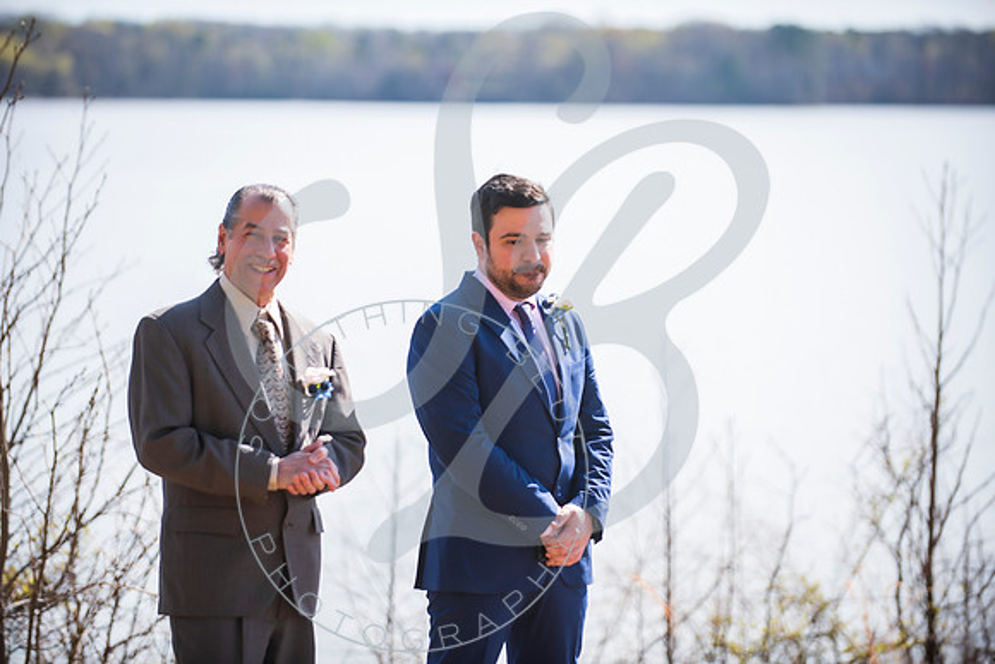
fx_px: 3732
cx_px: 498
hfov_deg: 15.2
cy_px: 332
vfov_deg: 10.2
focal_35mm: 135
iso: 100
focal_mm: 135
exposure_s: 1/640
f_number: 2.8
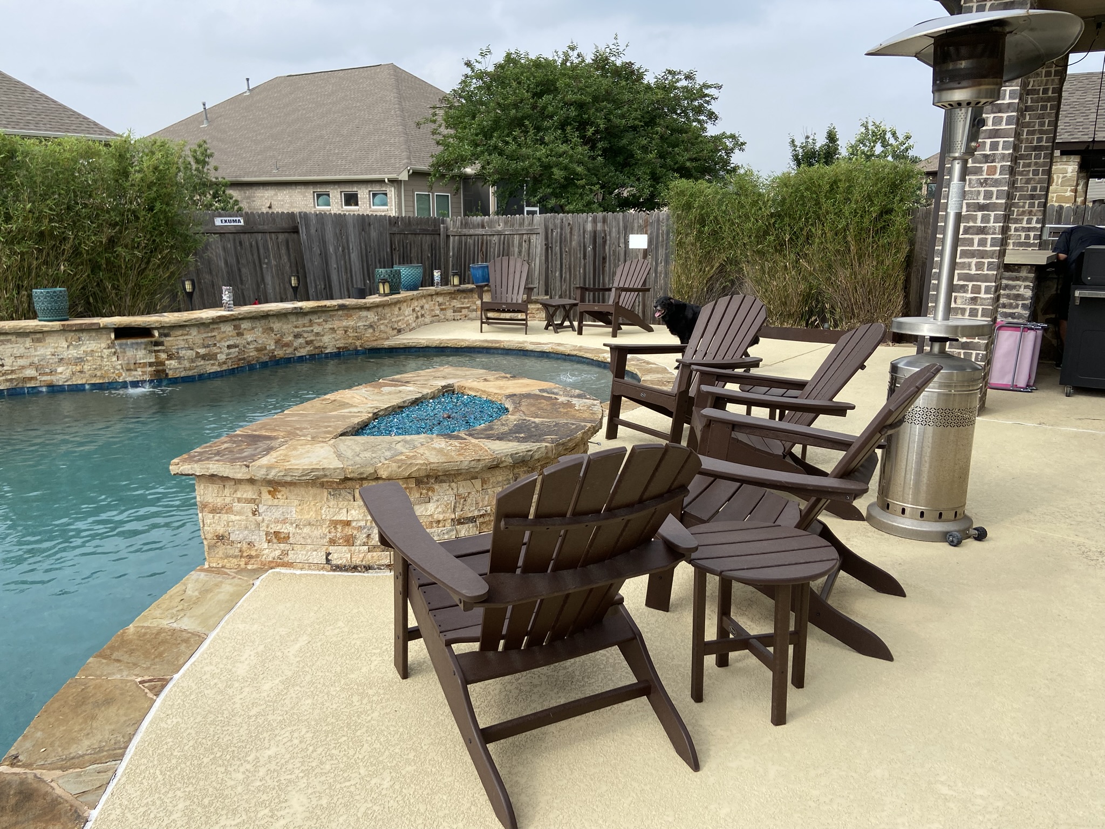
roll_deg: +0.7
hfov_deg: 67.3
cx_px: 552
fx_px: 830
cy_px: 414
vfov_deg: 53.1
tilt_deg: -15.2
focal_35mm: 26
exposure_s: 1/1838
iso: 32
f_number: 1.8
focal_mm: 4.25
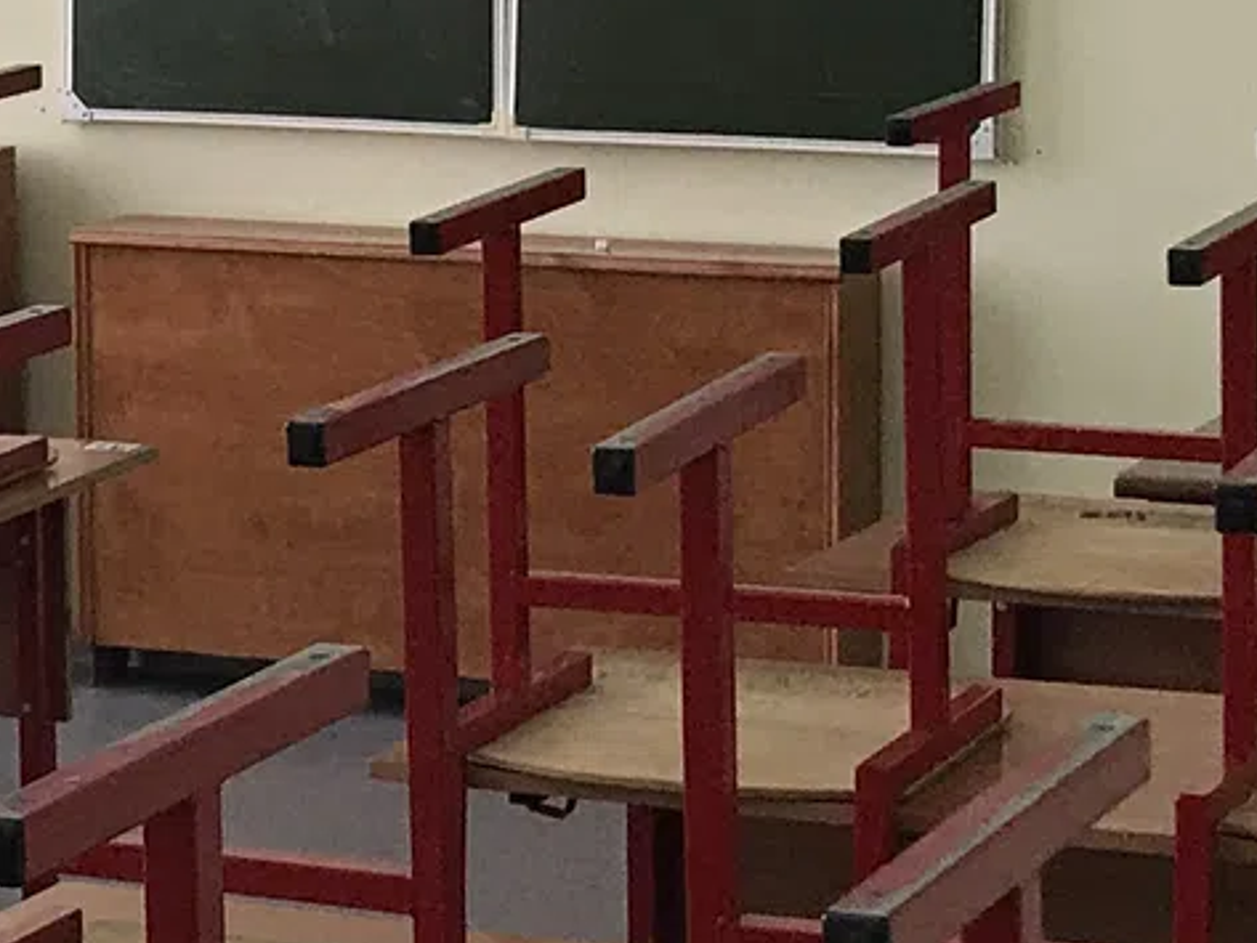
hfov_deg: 13.6
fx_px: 5158
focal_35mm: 142
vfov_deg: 10.4
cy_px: 199
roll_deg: +1.9
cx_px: -138
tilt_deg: -4.1
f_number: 1.8
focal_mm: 3.99
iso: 25
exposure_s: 1/33
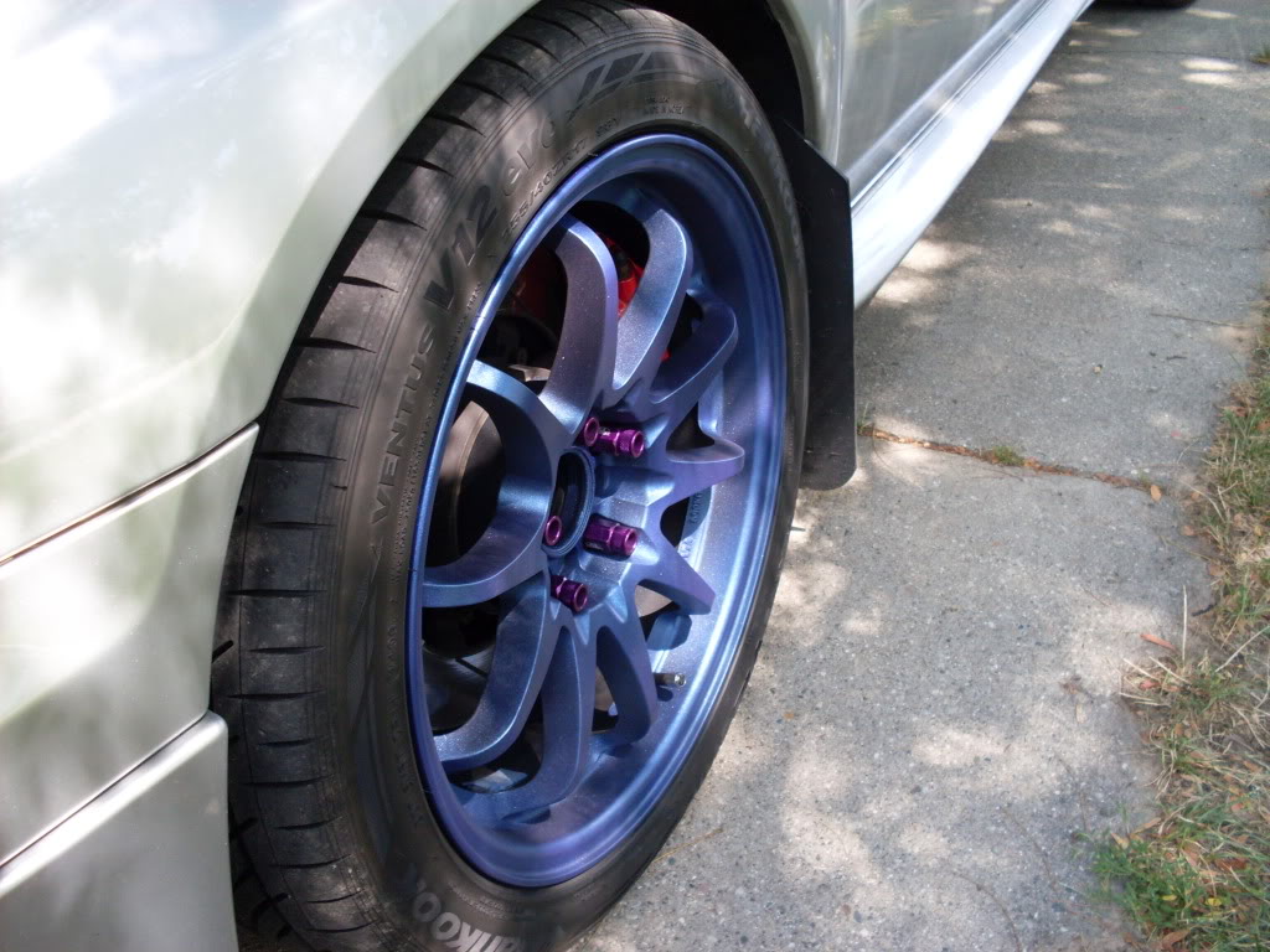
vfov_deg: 37.7
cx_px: 635
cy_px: 476
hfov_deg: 49.0
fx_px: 1394
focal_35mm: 38
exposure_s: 1/90
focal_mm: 6.3
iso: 80
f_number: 2.8
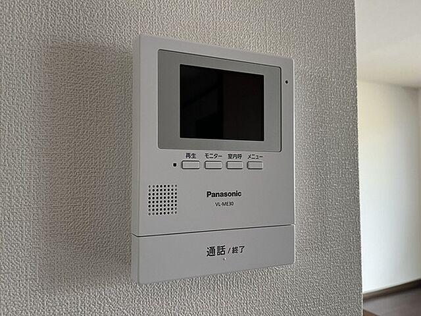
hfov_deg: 67.3
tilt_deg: +1.8
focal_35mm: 26
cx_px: 210
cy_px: 158
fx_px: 316
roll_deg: -0.1
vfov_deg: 53.1
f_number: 1.6
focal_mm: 5.1
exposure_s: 1/99
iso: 125
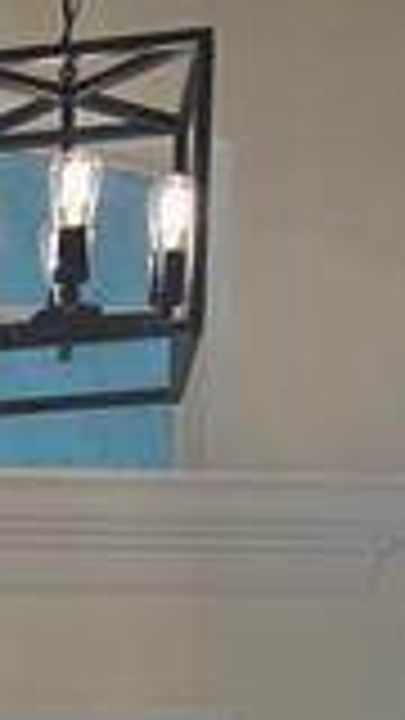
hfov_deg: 6.6
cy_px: 1287
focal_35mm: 160
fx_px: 3055
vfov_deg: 12.3
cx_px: -1008
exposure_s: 1/150
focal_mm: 5.4
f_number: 1.8
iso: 25
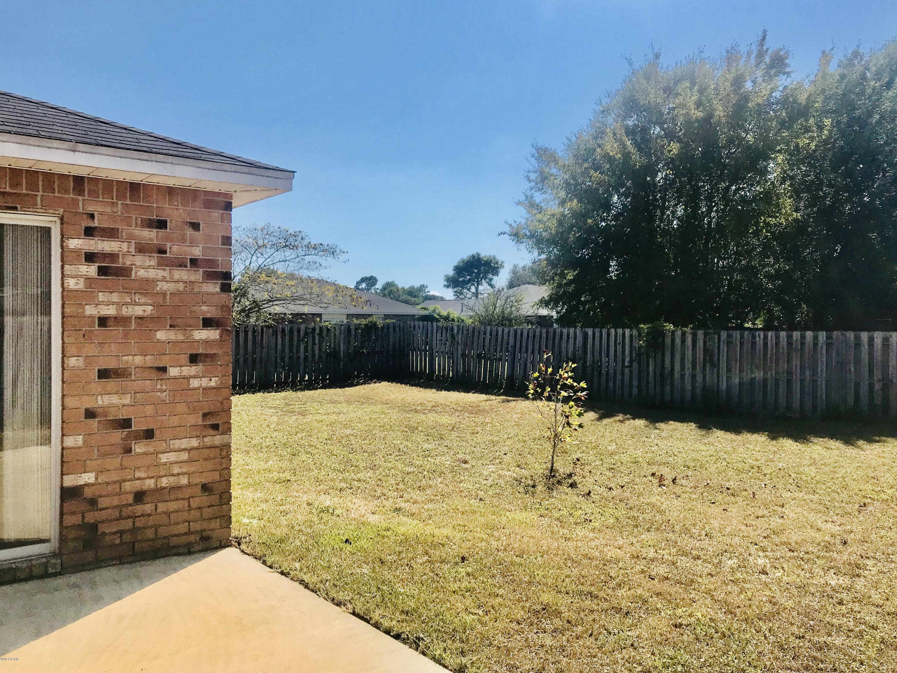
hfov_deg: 61.7
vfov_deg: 48.2
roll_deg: +0.4
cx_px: 459
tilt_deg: +0.4
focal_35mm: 29
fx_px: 751
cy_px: 332
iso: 20
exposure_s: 1/4566
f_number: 1.8
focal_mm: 3.99
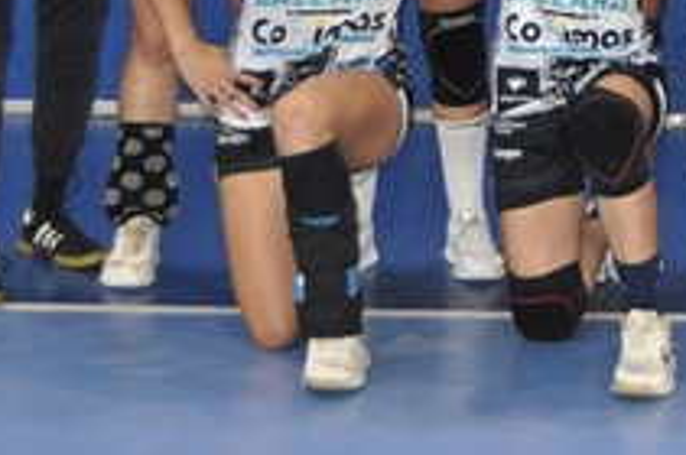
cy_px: -307
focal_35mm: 148
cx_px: 813
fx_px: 2816
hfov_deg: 13.5
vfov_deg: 8.9
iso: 800
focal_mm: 26
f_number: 4
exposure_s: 1/60
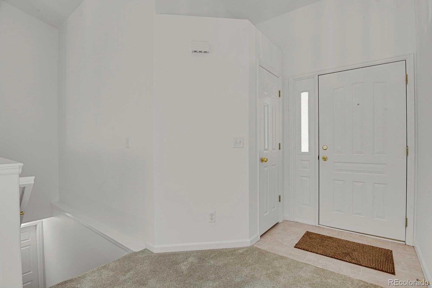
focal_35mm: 17
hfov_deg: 93.3
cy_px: 144
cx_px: 216
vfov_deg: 70.4
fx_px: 204
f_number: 8
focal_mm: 17
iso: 250
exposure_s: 1/1.25
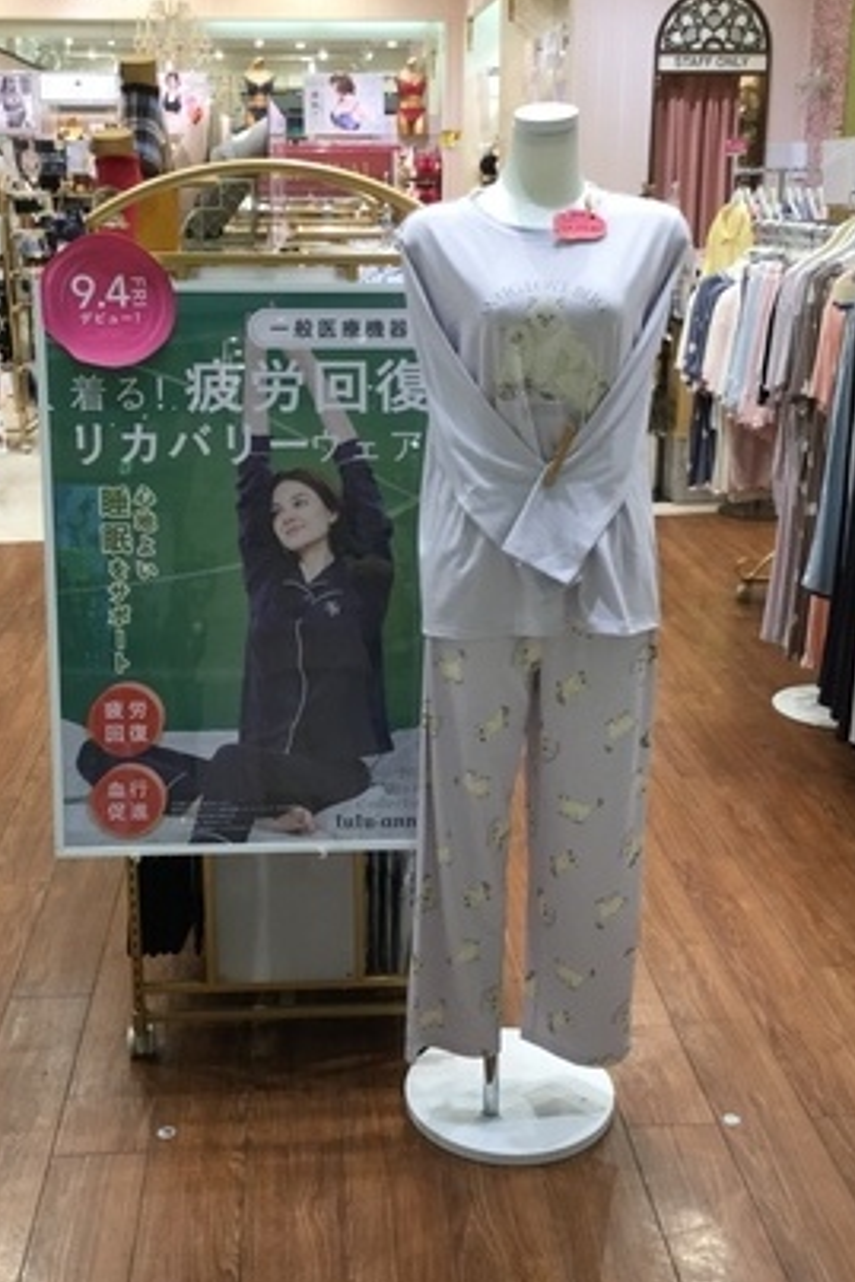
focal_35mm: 40
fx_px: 1424
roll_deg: +0.4
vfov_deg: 48.4
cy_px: 624
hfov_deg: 33.4
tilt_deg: -16.4
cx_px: 399
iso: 25
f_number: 2.4
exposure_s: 1/30
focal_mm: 3.3
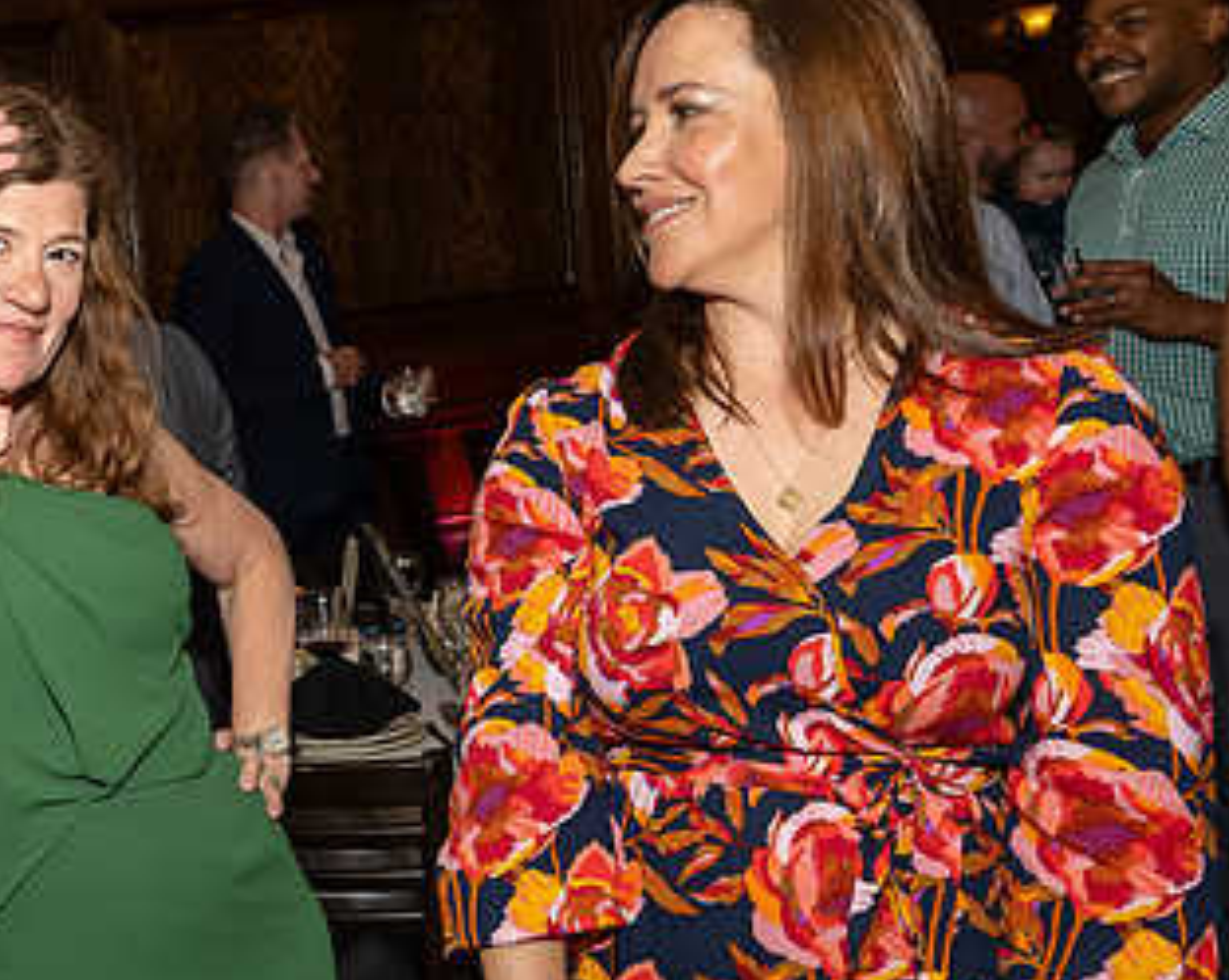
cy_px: 641
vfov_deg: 25.2
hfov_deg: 27.6
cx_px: -251
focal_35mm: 60
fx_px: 2180
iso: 640
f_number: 8
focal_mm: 25.5
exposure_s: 1/250
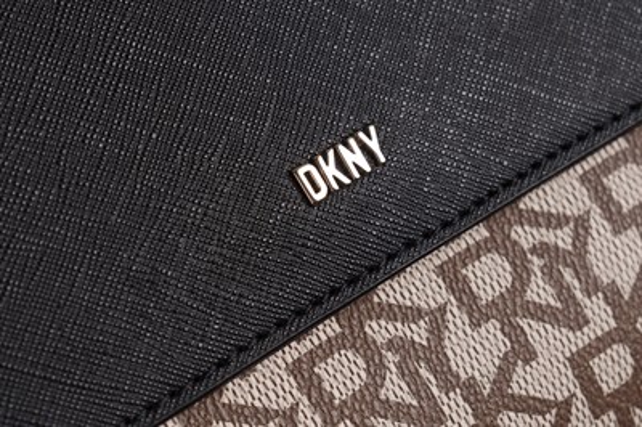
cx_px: 321
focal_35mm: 105
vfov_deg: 13.0
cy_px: 214
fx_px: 1871
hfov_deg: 19.5
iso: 100
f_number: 9
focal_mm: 70
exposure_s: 1/125
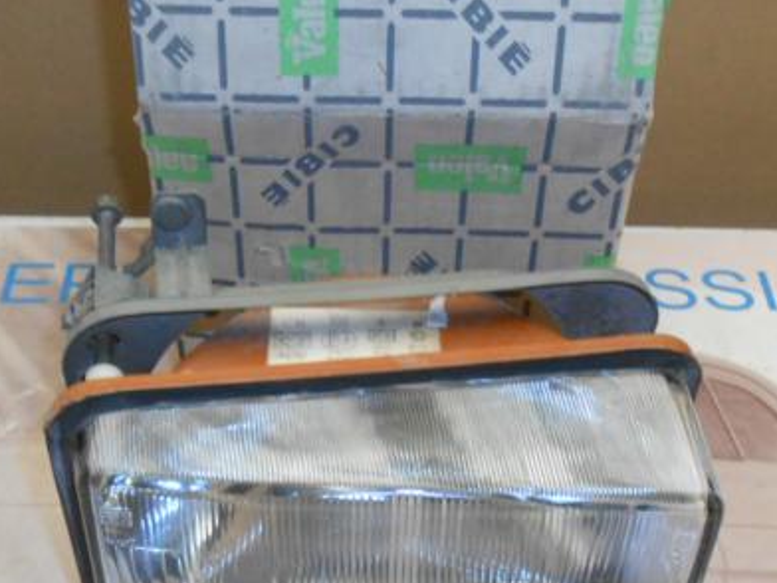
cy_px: 559
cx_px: 371
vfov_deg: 26.3
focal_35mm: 53
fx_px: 1190
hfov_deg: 36.2
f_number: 3.5
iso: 400
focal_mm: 4.6
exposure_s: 1/30
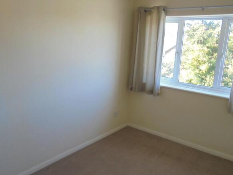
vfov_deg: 48.2
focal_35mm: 29
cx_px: 116
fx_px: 195
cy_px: 88
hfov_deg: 61.7
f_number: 3.7
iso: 100
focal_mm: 5.3
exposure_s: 1/30
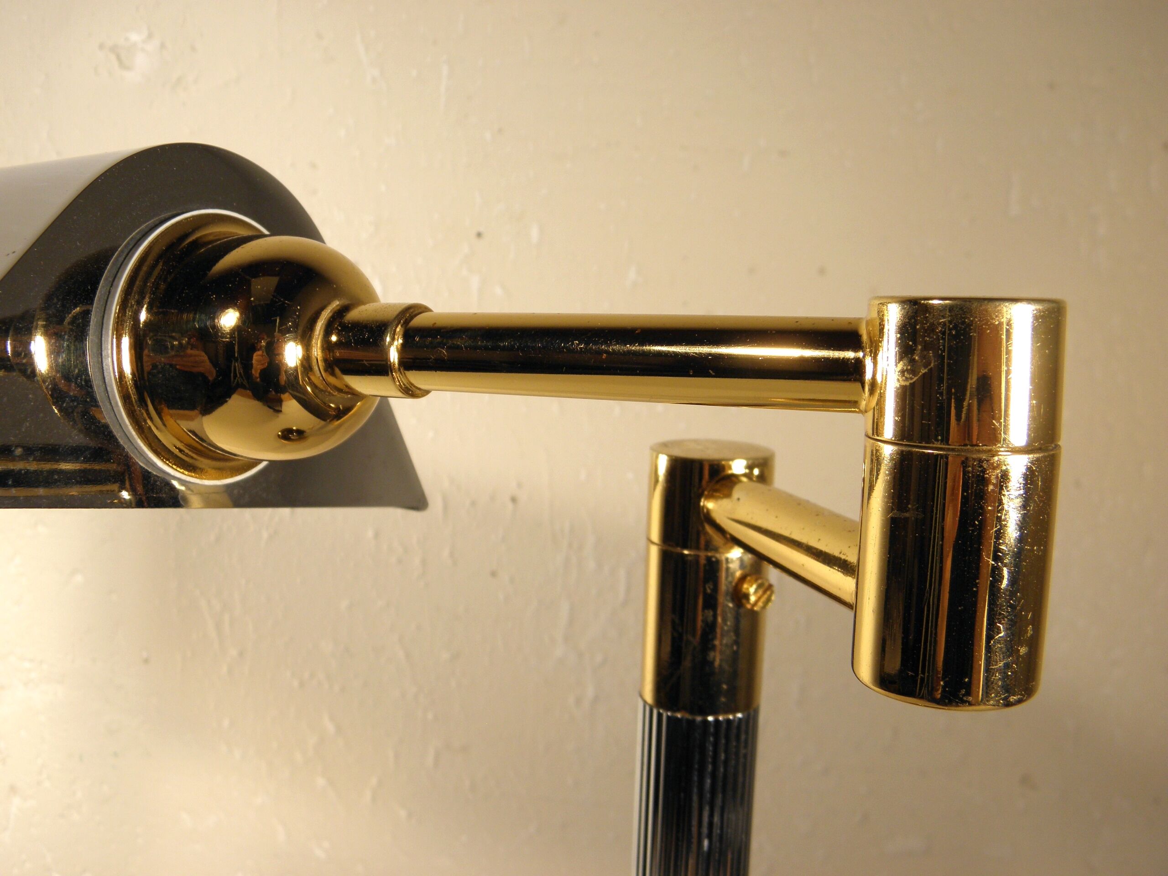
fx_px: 1113
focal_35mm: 33
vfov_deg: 42.9
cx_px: 584
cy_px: 438
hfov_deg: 55.4
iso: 100
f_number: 3.6
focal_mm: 5.9
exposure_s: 1/50
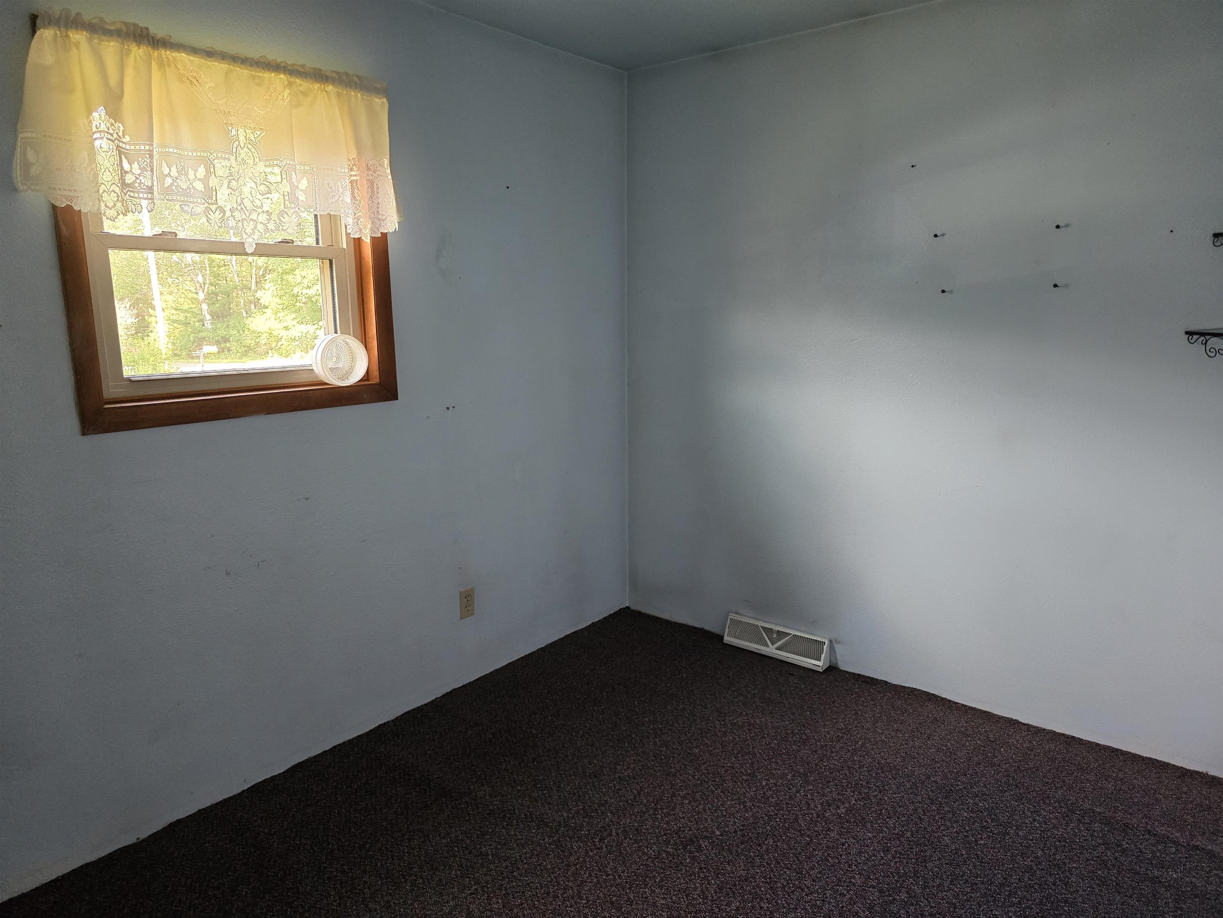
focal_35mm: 23
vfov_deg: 58.9
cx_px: 612
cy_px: 459
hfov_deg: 73.9
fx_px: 813
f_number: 1.7
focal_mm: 6.3
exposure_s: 1/120
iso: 500
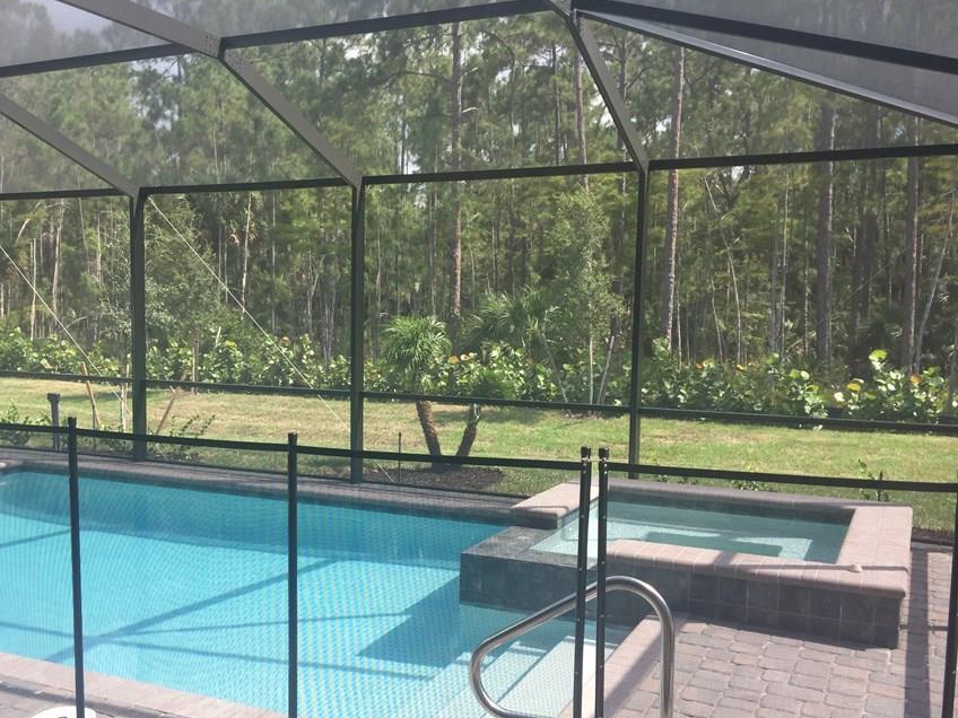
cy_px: 419
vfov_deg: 40.6
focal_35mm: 35
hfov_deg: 52.6
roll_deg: -1.6
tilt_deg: -6.1
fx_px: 969
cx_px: 443
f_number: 2.2
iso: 32
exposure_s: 1/618
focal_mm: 4.15
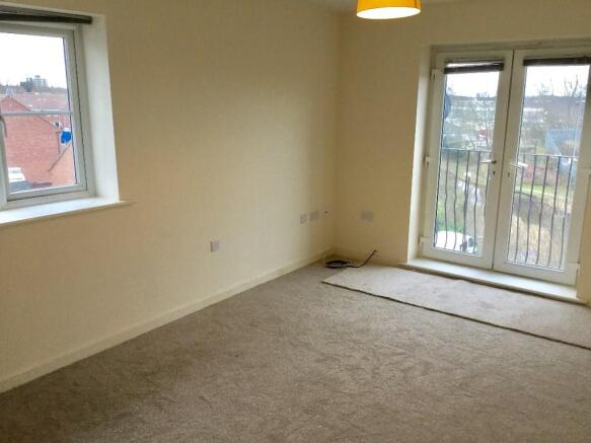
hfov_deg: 58.4
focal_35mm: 31
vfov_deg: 45.4
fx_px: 529
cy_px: 222
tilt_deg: -12.7
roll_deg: +1.1
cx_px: 296
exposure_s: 1/33
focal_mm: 3.3
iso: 32
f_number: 2.4
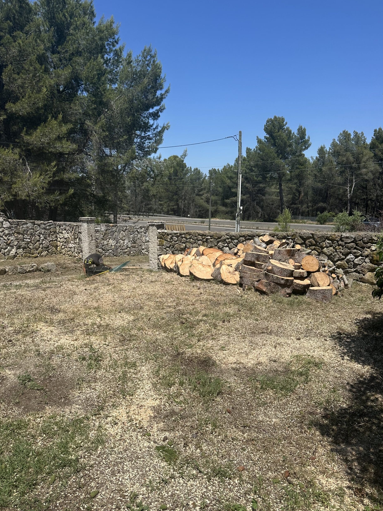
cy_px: 251
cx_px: 195
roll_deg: -1.5
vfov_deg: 69.4
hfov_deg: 54.9
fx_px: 369
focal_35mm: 25
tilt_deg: -6.4
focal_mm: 6.86
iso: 80
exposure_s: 1/5000
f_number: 1.78
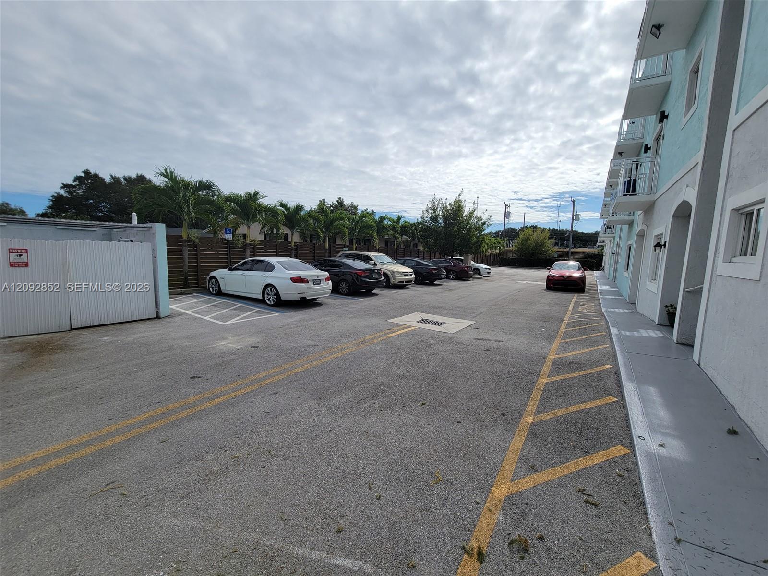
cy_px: 288
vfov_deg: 89.9
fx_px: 288
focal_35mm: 13
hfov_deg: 106.2
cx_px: 384
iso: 50
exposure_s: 1/3126
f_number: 2.2
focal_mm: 2.2
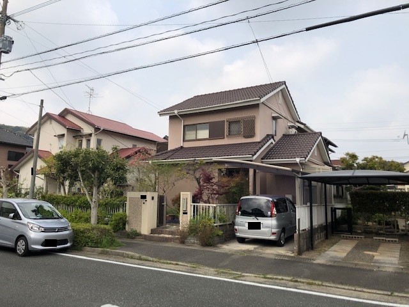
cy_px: 154
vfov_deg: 49.7
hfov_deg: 63.4
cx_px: 204
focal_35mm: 28
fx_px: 331
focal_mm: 3.99
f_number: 1.8
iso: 20
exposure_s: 1/1845
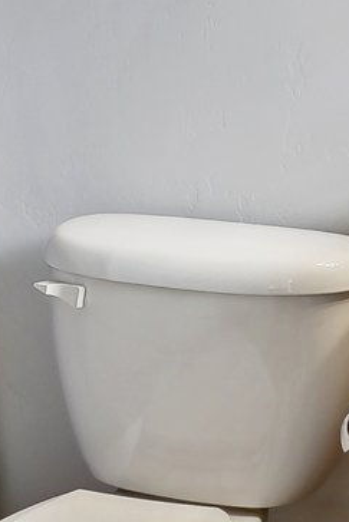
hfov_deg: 15.1
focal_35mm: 90
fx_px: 1307
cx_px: 302
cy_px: -79
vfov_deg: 21.3
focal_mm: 16
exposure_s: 1/15
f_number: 8
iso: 400
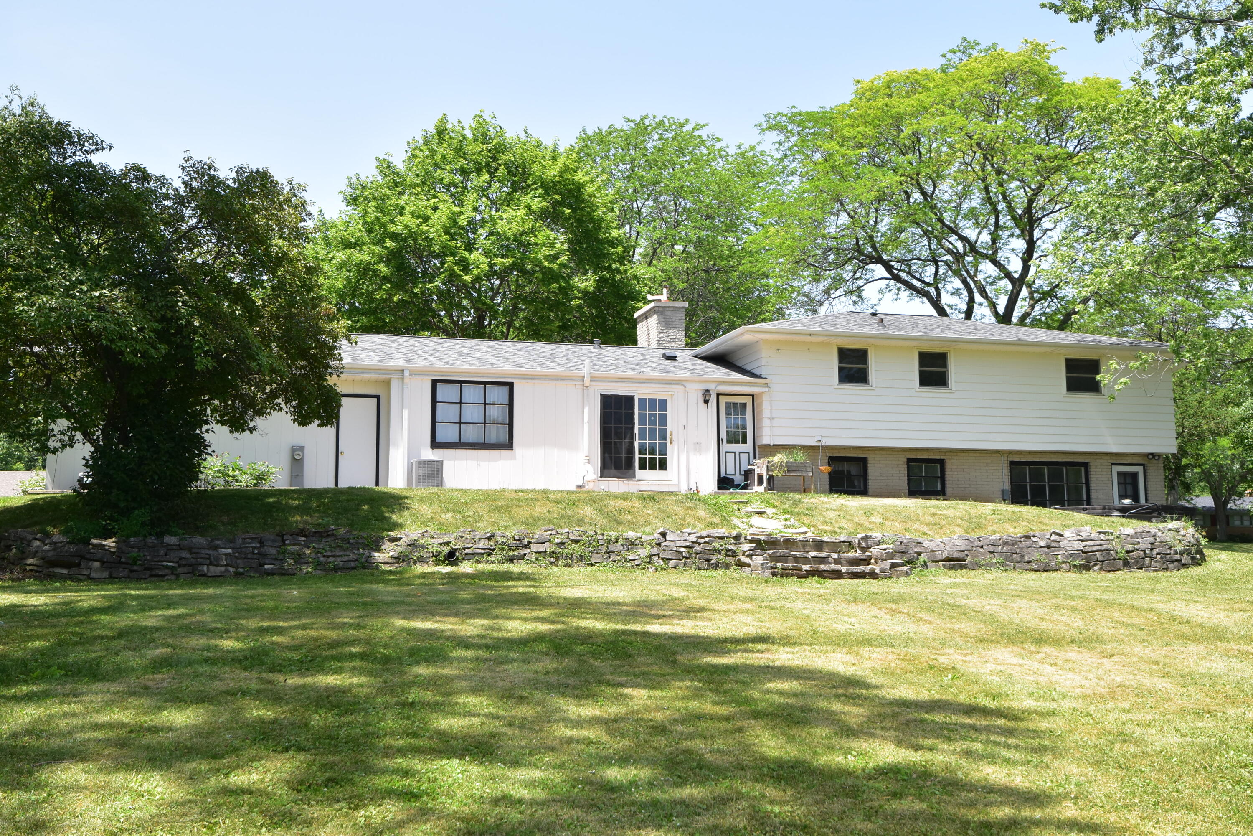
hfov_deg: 57.2
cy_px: 418
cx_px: 626
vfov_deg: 40.0
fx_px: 1149
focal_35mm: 33
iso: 400
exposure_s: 1/250
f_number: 10
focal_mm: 22
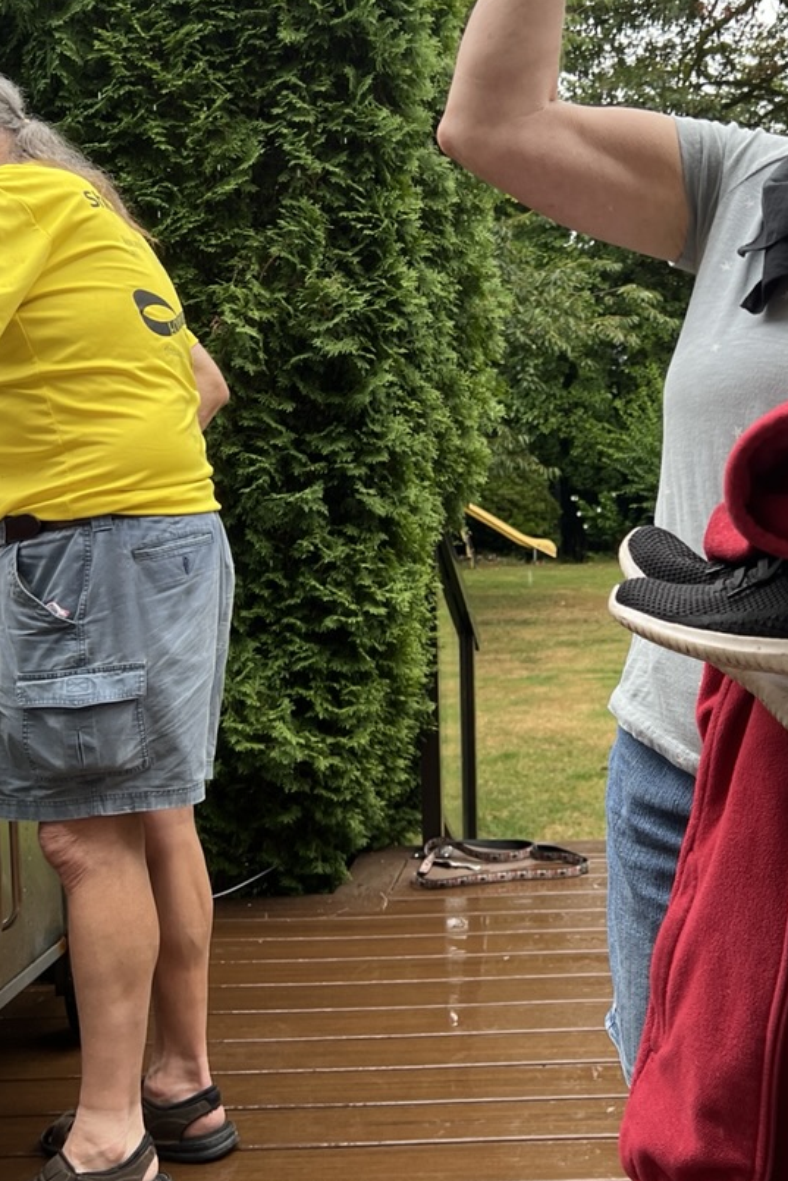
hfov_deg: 28.1
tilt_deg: -2.7
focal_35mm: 47
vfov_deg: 41.8
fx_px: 1542
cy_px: 516
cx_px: 624
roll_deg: +1.0
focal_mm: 5.7
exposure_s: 1/251
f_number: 1.5
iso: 40
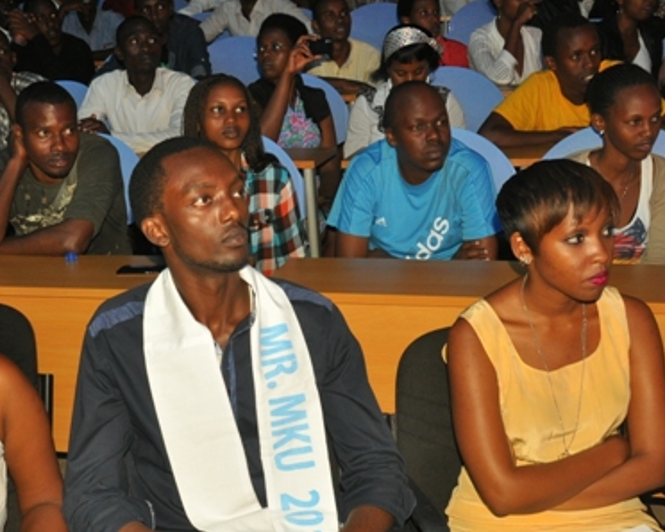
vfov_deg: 30.1
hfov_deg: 37.1
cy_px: 348
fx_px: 985
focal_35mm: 50
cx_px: 252
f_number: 5.6
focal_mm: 22
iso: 800
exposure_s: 1/60
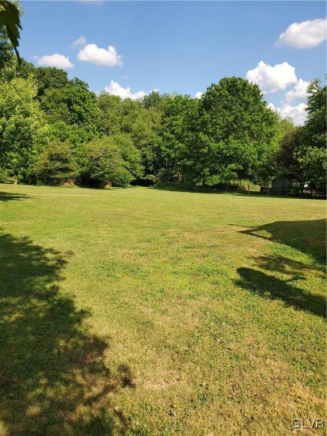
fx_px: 327
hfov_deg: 53.1
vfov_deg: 67.3
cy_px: 218
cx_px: 164
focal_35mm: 26
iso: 50
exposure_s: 1/1170
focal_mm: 4.3
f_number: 2.4
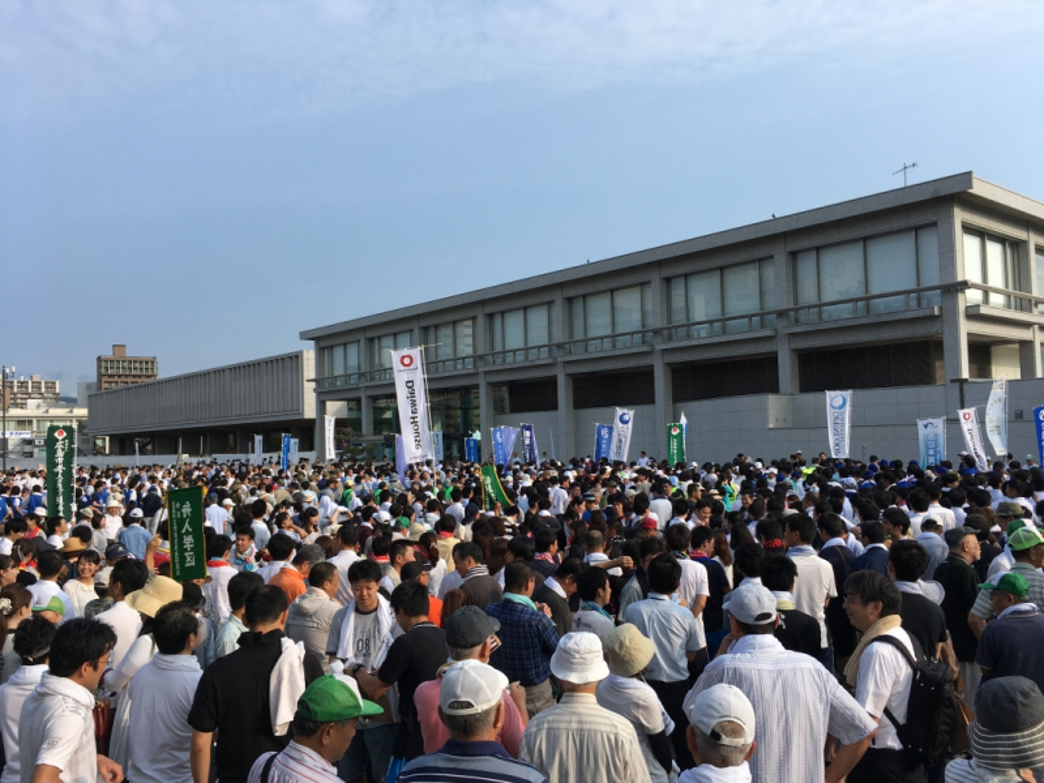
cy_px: 392
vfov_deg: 48.2
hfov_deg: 61.7
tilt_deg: +2.5
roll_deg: +3.3
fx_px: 875
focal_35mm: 29
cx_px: 522
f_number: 2.2
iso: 25
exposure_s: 1/950
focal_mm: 4.15
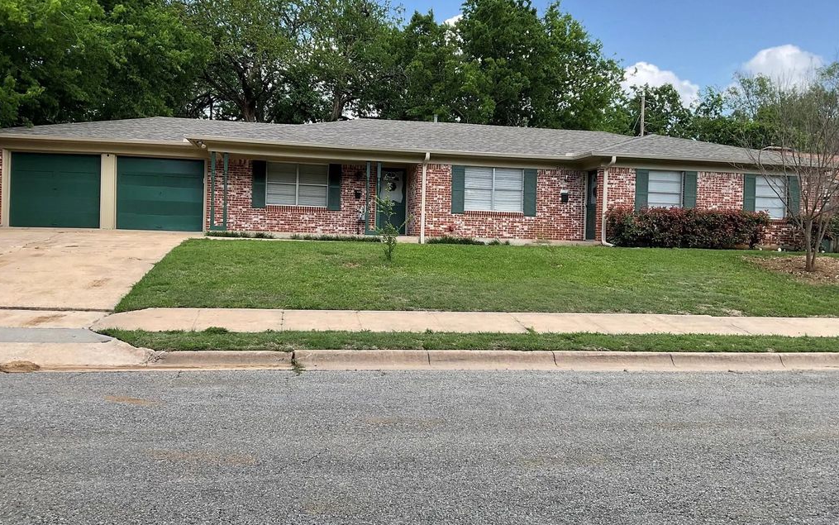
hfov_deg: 61.2
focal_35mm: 31
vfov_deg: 40.6
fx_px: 709
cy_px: 237
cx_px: 418
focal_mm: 3
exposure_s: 1/691
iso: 16
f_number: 1.8
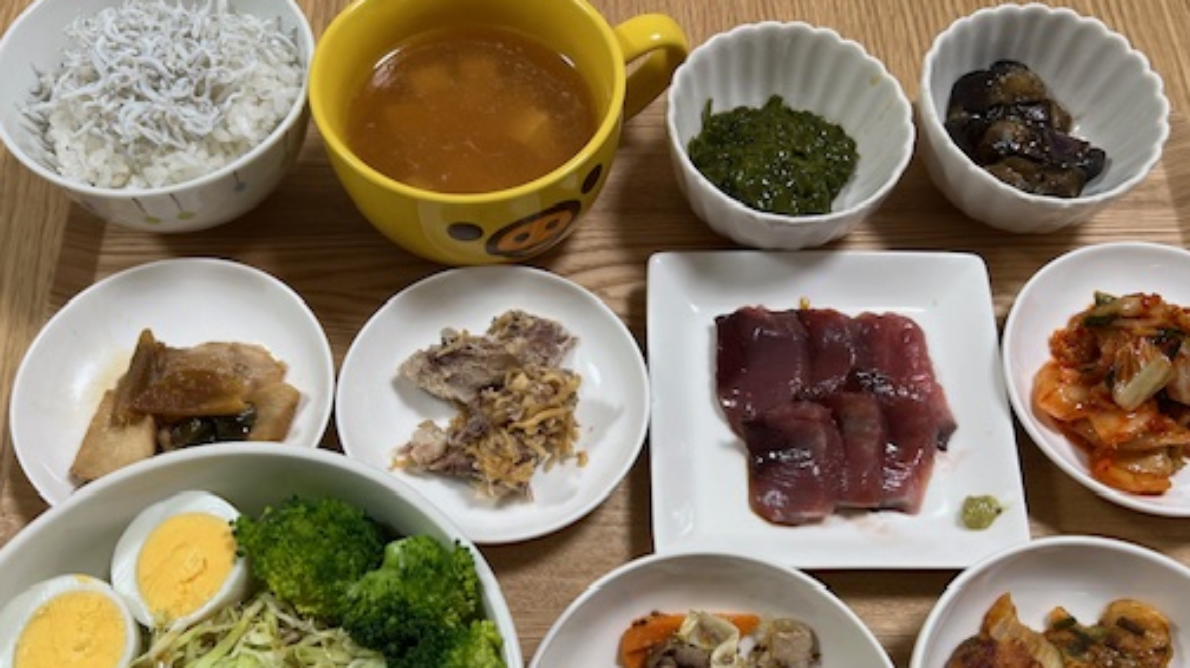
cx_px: 602
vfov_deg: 32.2
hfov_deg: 55.3
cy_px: 493
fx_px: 1135
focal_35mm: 36
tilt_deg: -66.0
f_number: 1.5
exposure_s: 1/100
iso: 80
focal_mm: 5.7
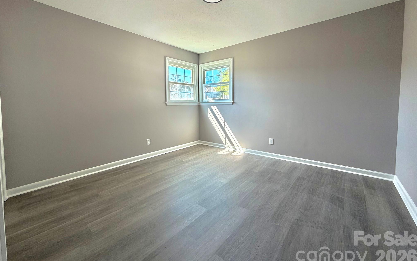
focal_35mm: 15
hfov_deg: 101.5
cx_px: 209
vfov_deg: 74.4
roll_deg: +0.7
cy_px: 113
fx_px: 170
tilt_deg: -3.1
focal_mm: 2.22
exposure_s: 1/132
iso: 40
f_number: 2.2
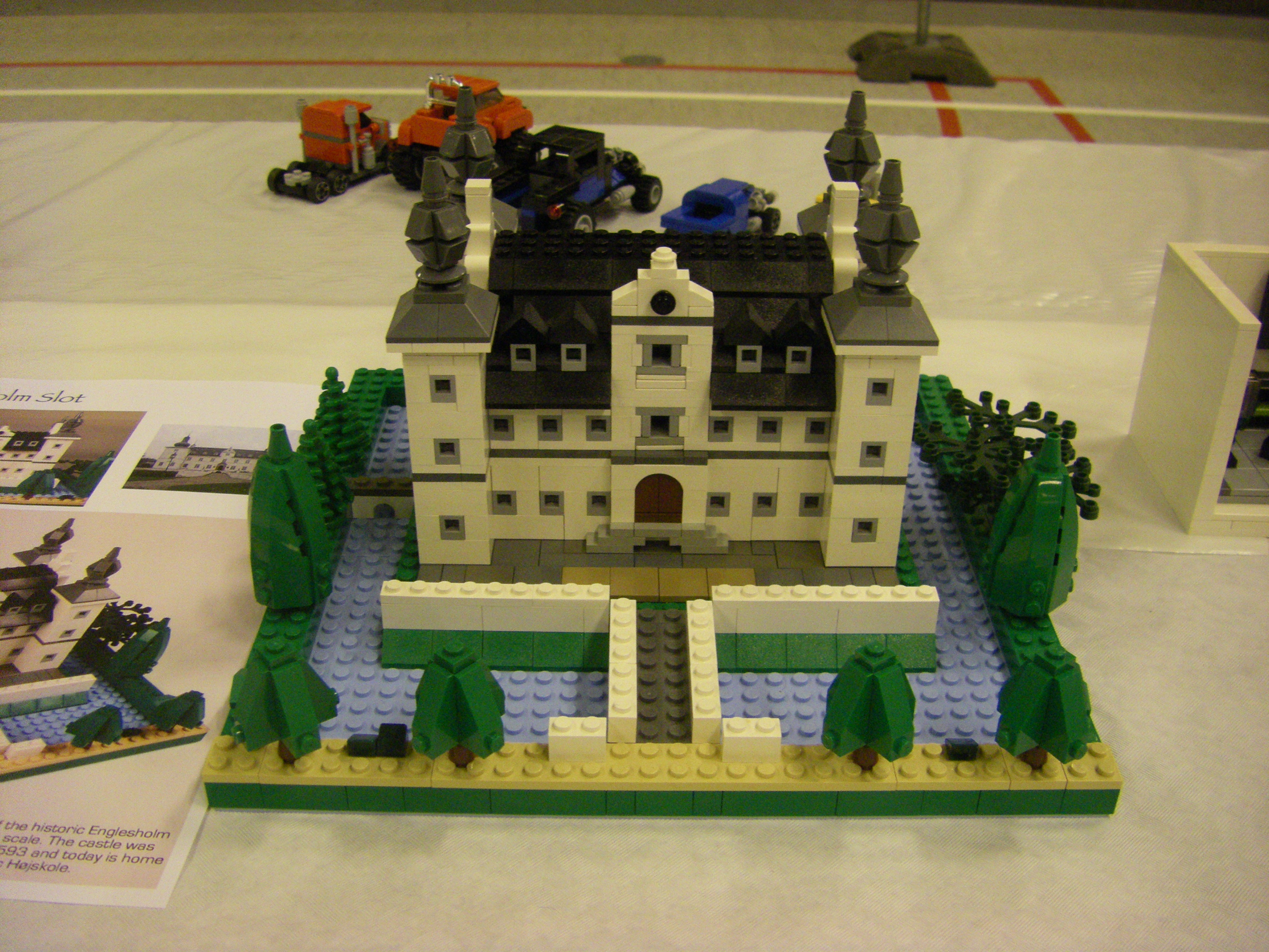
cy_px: 476
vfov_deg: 37.7
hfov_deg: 49.0
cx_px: 634
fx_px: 1393
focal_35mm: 38
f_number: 3.5
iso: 400
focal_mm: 6.3
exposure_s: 1/50
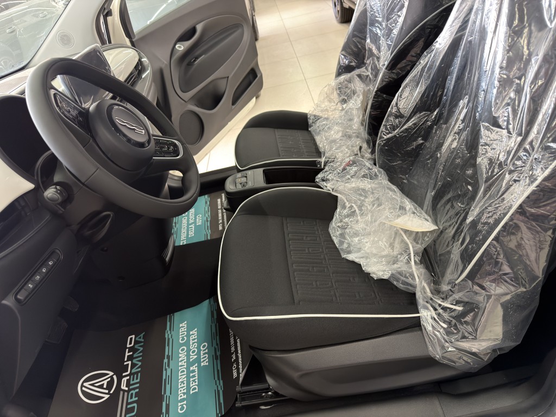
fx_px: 385
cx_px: 278
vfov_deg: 56.8
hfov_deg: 71.6
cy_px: 208
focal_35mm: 24
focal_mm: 6.76
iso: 400
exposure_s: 1/33
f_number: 1.78
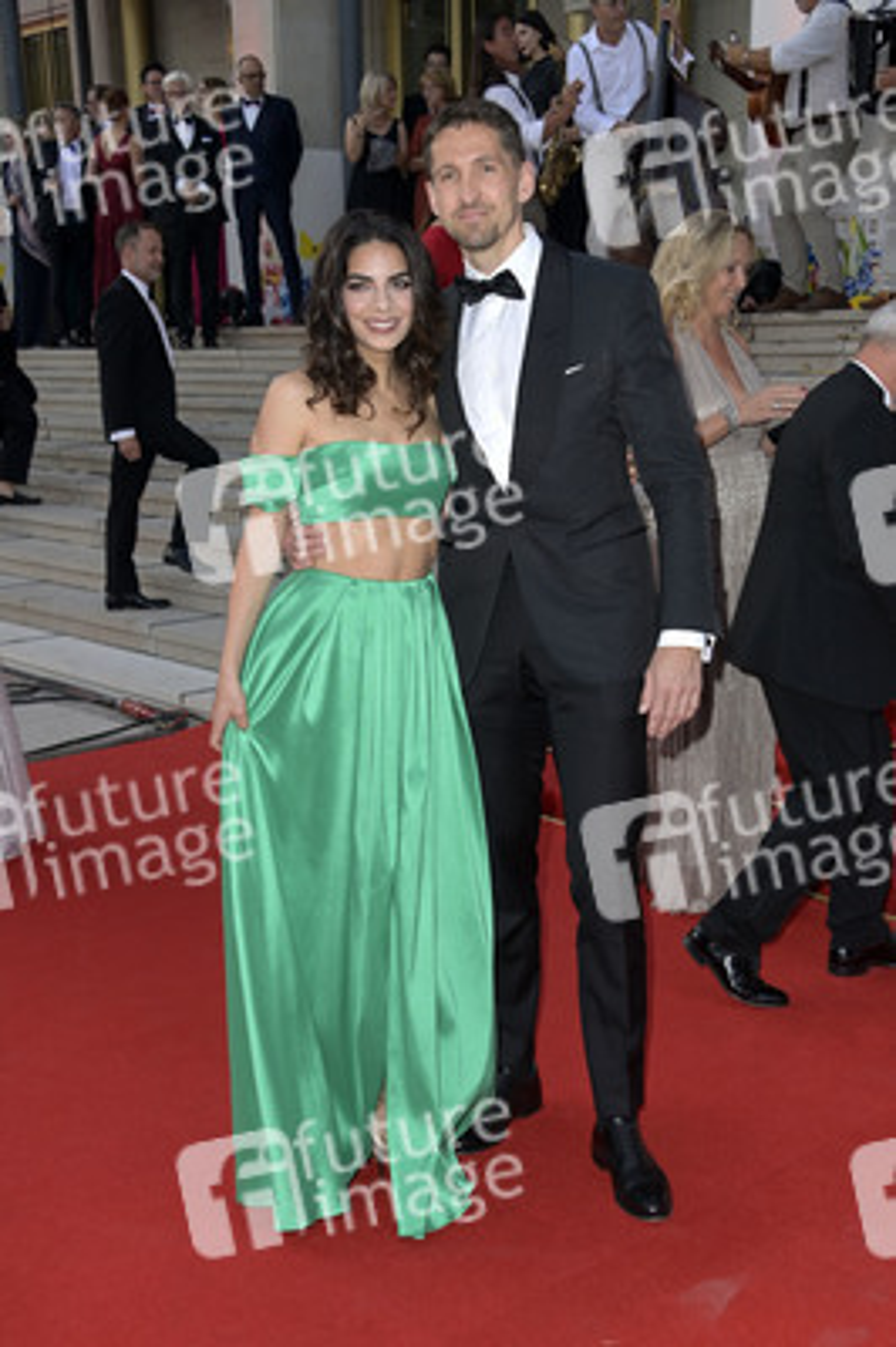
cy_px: 674
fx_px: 1683
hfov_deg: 29.8
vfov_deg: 43.6
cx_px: 448
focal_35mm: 45
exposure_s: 1/250
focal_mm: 45
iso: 1000
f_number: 5.6
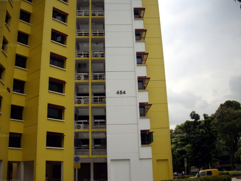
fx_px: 265
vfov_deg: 37.7
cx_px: 118
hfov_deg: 49.0
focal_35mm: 38
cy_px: 91
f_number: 5.6
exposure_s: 1/200
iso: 80
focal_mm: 6.2
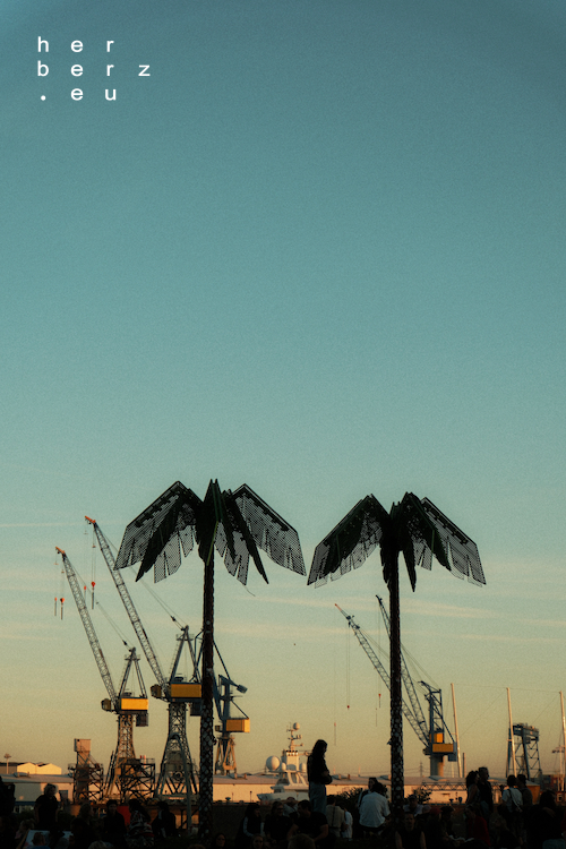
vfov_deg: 26.0
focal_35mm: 78
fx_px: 1839
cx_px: 283
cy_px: 424
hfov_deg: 17.5
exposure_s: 1/320
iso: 200
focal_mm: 51.8
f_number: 3.2
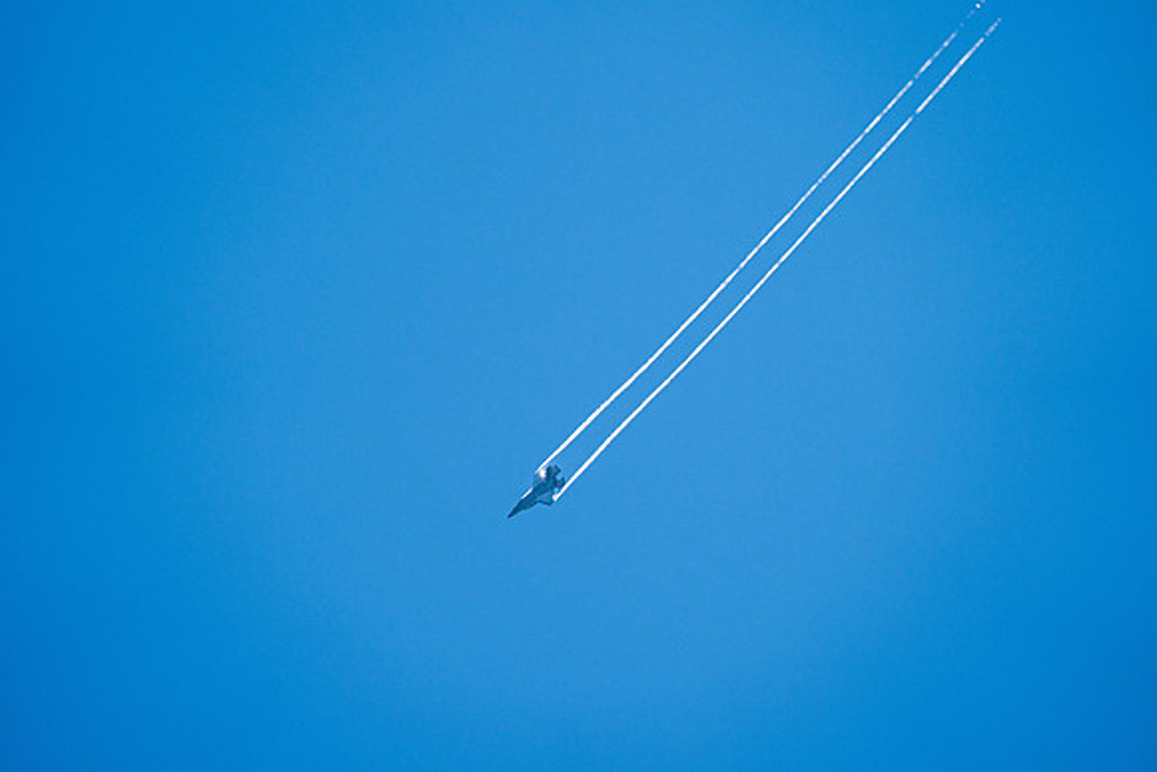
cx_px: 578
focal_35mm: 400
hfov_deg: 5.2
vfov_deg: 3.4
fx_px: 12858
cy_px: 386
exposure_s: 1/1250
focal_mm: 400
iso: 640
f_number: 10
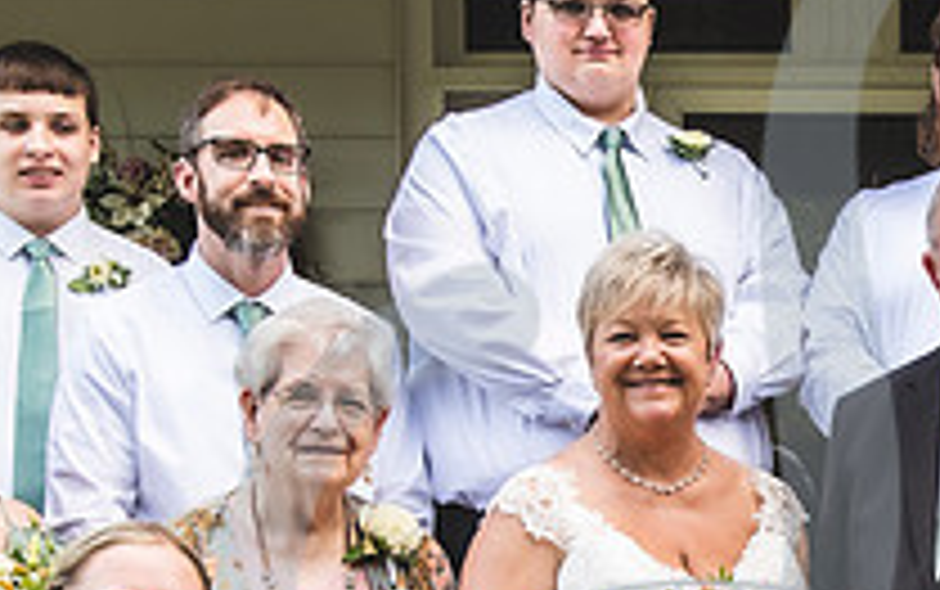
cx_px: 911
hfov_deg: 20.0
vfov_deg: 12.7
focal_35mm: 101
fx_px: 2590
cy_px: 665
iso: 640
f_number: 7.1
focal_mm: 35
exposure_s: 1/400
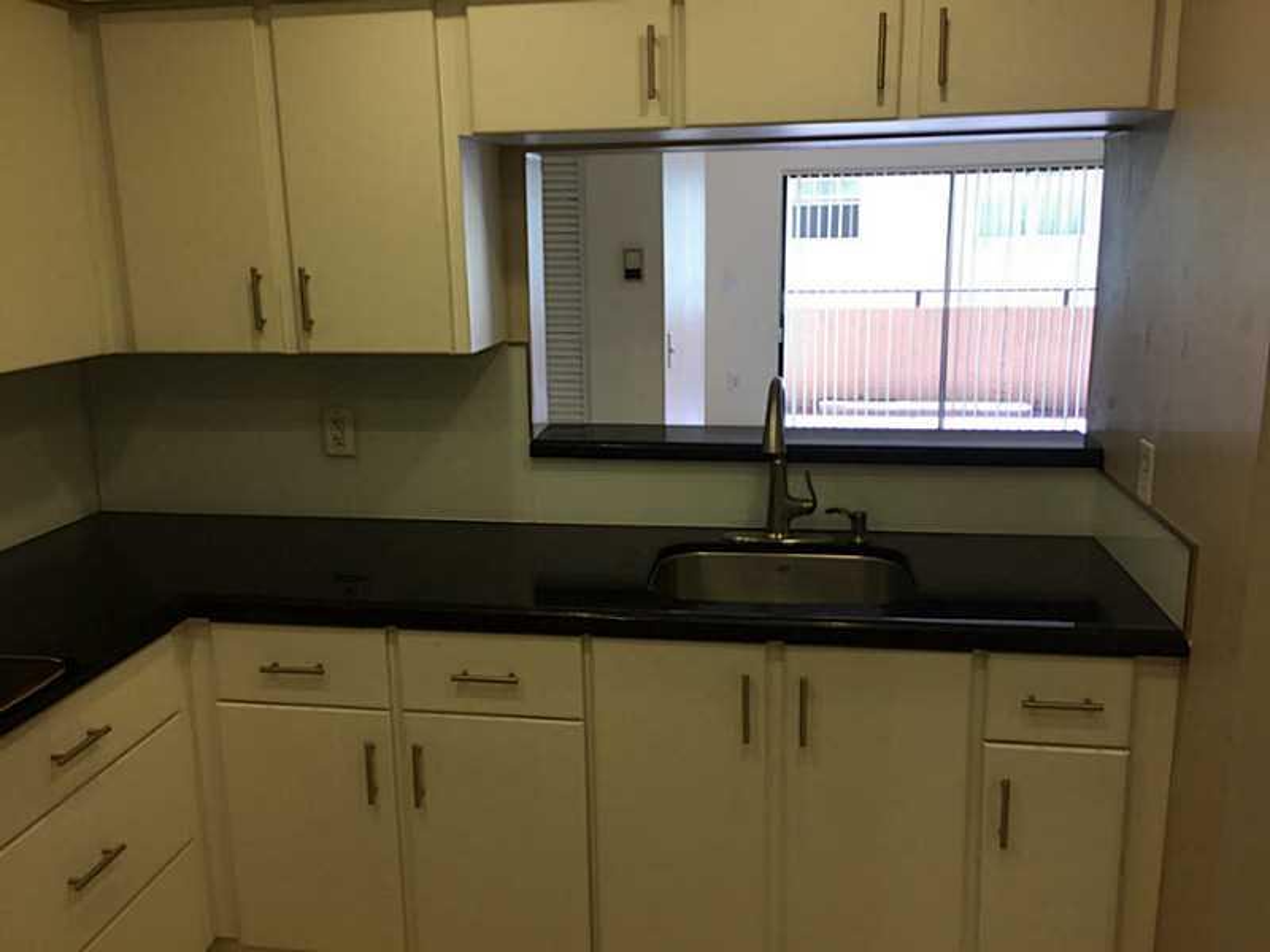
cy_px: 476
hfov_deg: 61.7
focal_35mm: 29
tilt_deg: -11.9
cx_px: 635
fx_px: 1064
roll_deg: +0.0
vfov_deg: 48.2
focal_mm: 4.15
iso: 32
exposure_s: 1/60
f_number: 2.2
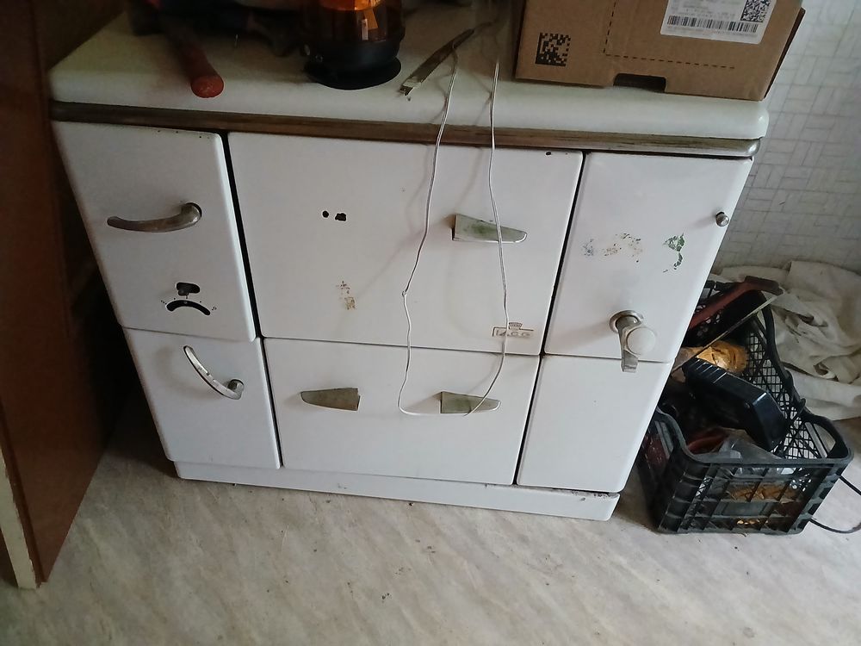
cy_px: 323
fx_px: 647
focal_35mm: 26
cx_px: 430
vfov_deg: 53.1
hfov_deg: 67.3
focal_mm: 3.98
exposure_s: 1/16.7
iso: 2000
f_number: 1.8
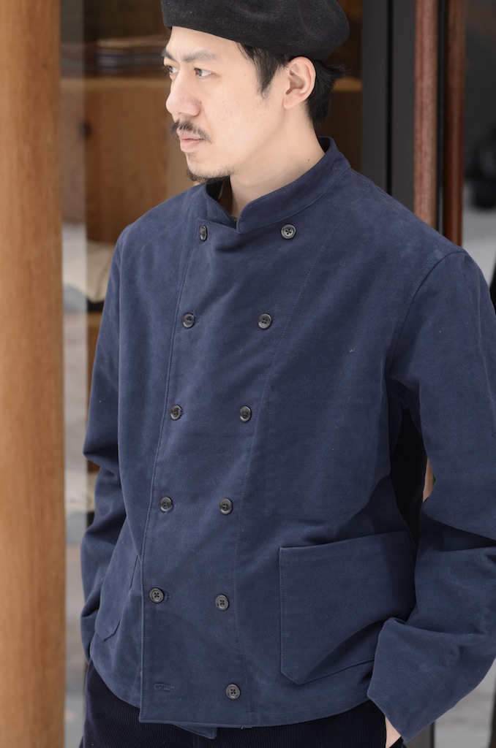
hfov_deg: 10.7
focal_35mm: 128
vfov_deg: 16.1
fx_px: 2647
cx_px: 248
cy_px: 374
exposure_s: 1/80
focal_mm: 85
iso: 160
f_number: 2.2
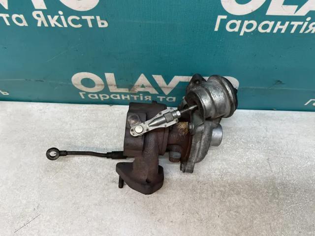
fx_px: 237
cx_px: 158
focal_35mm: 26
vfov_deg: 53.1
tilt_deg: -57.1
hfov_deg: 67.3
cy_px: 118
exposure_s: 1/100
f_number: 1.6
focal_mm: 4.2
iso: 100
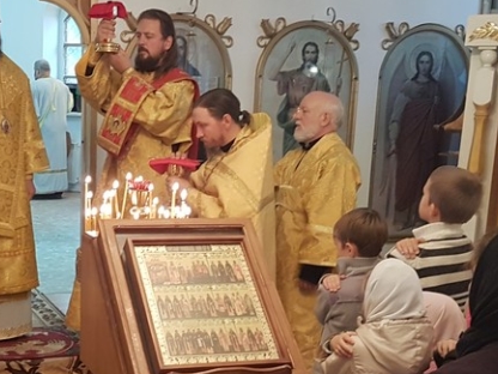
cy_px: 253
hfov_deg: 30.0
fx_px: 921
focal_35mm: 64
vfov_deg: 22.8
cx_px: 164
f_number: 1.7
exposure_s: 1/25
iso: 160
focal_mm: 4.2
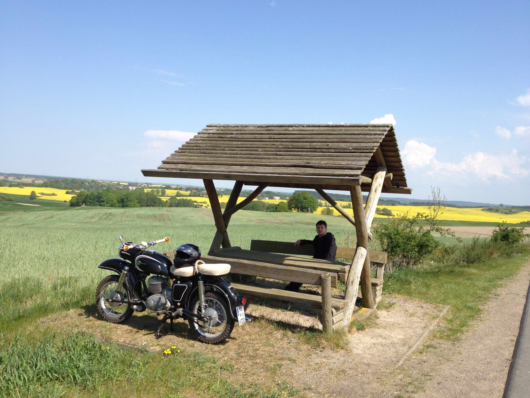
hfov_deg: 52.6
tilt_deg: -1.6
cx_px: 265
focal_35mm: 35
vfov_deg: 40.7
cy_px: 199
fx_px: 536
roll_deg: -4.8
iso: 50
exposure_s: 1/1381
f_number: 2.4
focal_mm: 4.28
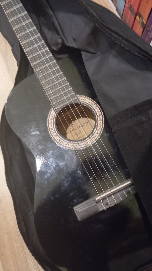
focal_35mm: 31
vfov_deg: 62.6
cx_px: 60
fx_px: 222
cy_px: 135
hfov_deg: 37.6
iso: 1423
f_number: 1.8
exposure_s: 1/20
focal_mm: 4.22
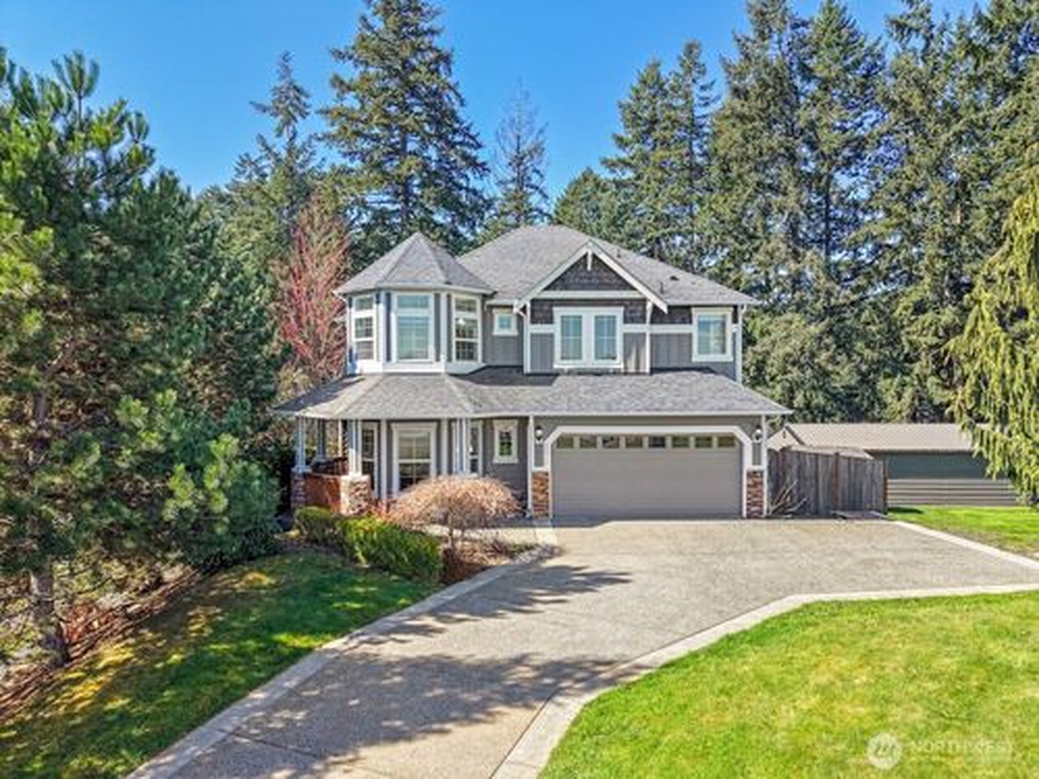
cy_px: 390
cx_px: 520
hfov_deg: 73.9
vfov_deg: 58.9
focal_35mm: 23
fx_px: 690
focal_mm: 8.67
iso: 200
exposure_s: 1/1000
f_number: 1.8
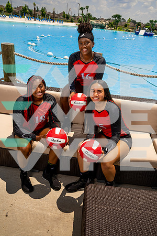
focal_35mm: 29
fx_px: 190
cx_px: 78
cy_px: 118
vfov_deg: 63.7
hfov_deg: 45.0
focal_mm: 29
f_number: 9
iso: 100
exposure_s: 1/200
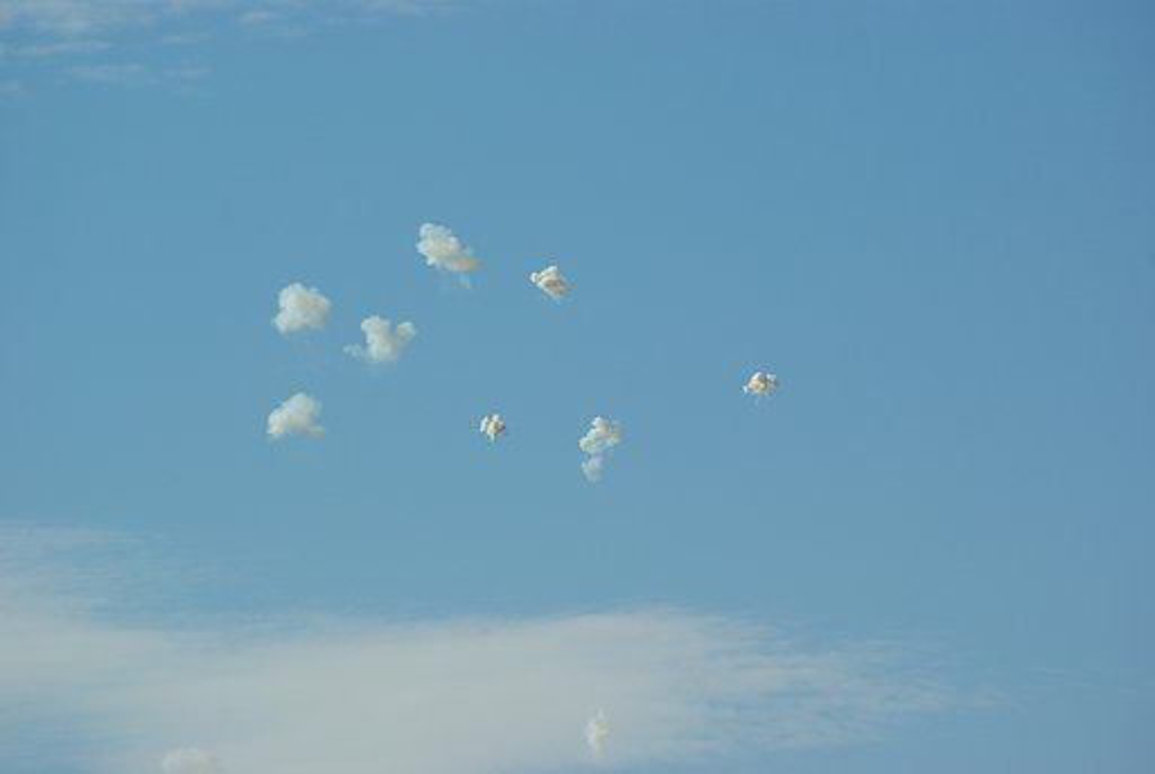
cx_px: 578
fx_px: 9639
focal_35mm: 300
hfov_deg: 6.9
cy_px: 387
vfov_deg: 4.6
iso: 100
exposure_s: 1/400
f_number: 10
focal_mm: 200
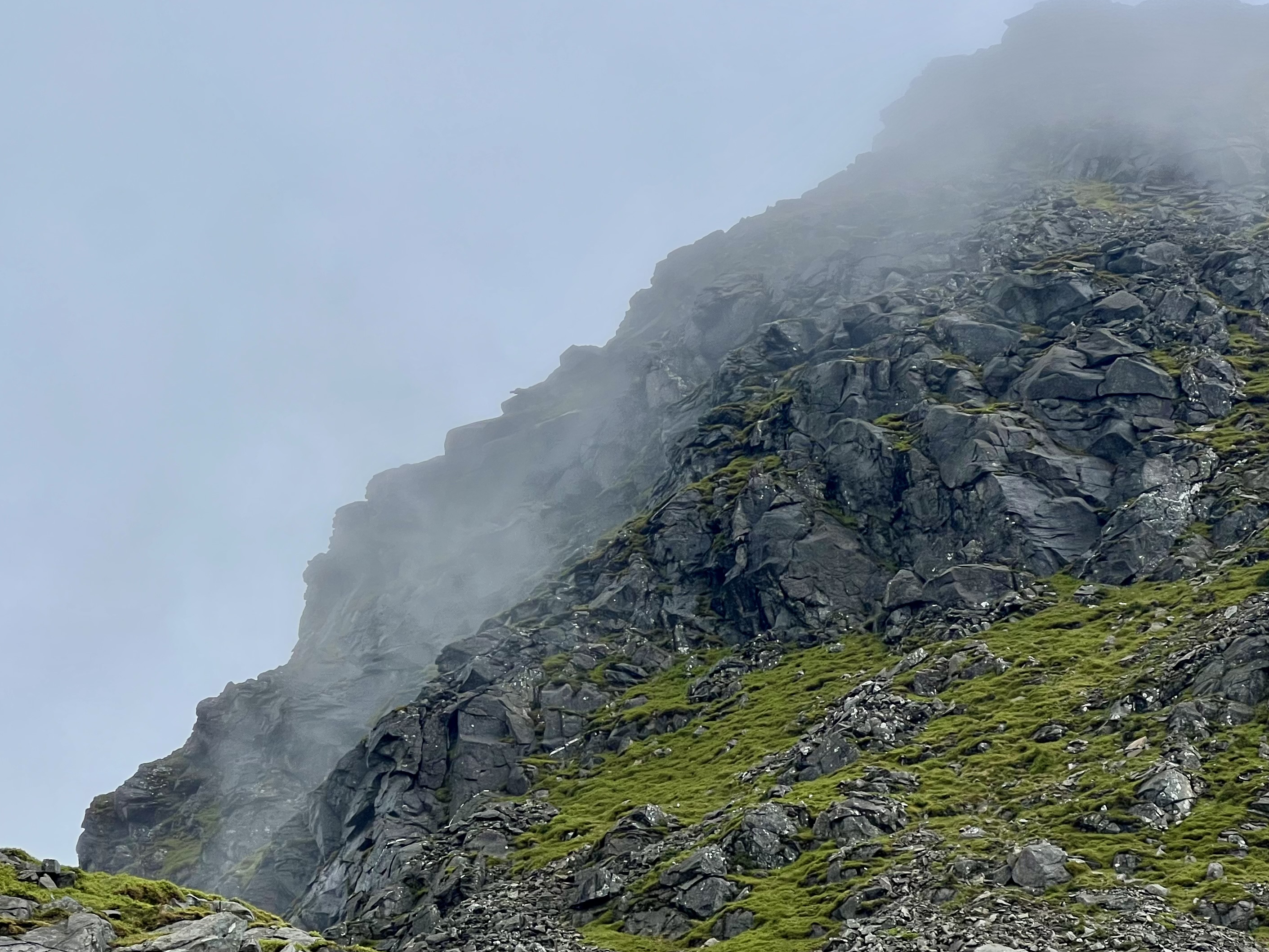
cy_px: 517
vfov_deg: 13.5
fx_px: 4033
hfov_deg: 17.9
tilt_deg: +25.2
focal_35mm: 110
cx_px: 543
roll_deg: +3.1
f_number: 2.8
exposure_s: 1/488
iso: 32
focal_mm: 9
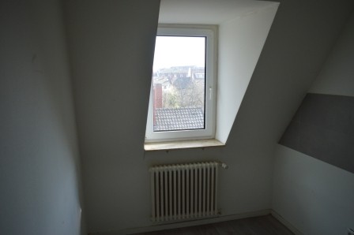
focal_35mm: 27
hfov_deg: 67.4
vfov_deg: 47.9
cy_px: 118
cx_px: 177
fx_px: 265
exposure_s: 1/500
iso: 500
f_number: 3.5
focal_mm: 18
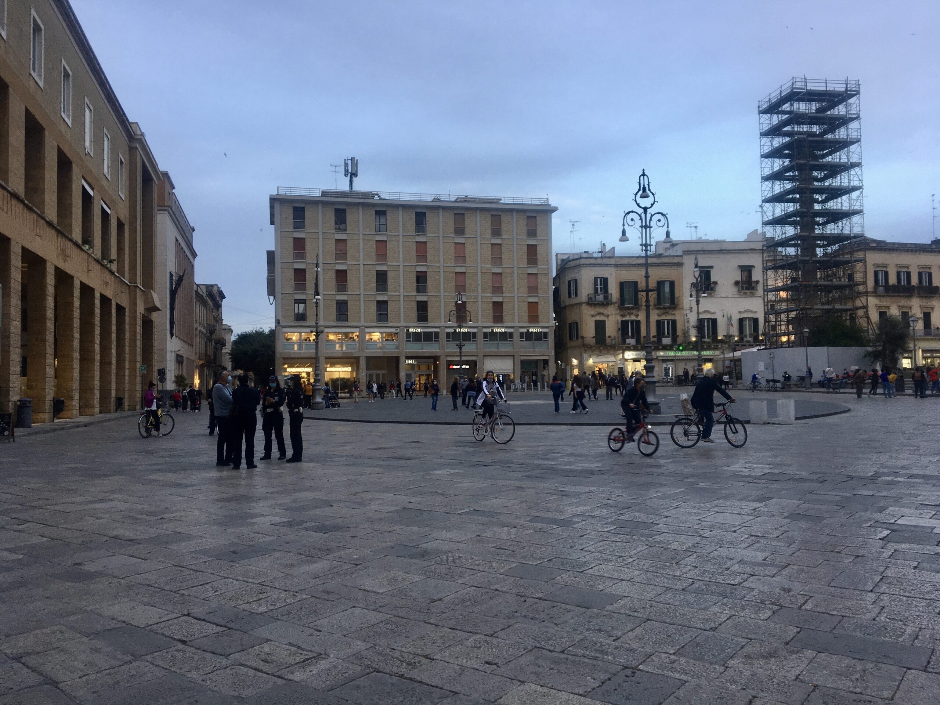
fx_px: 787
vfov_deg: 48.2
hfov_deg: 61.7
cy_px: 352
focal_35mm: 29
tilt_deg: +3.2
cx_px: 470
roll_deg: +0.7
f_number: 2.2
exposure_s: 1/50
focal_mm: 4.15
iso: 32
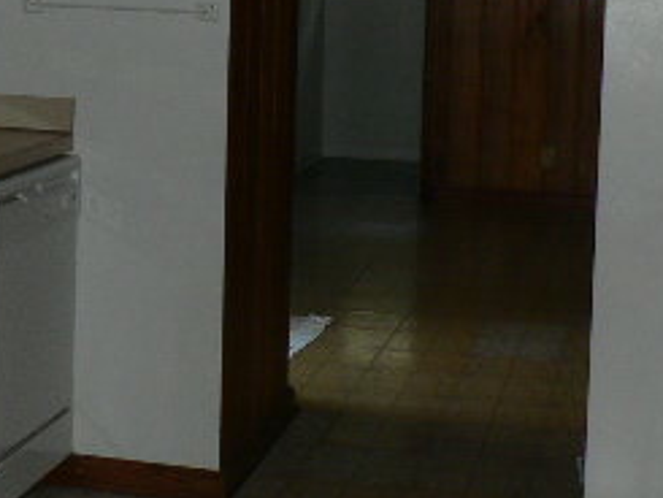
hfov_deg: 20.8
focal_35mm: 94
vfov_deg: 15.6
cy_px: 92
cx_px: 265
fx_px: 1801
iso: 100
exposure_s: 1/60
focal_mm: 6
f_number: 2.8
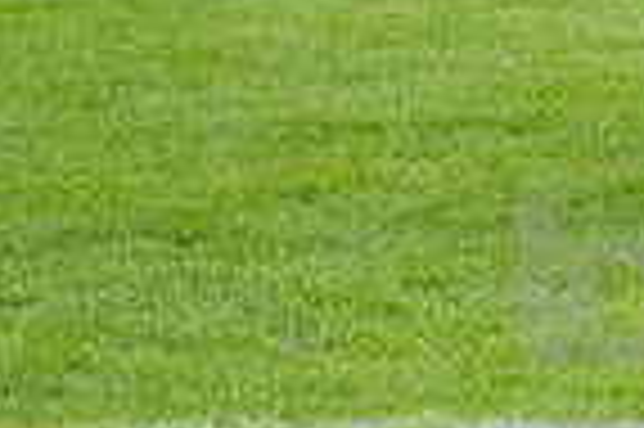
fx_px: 17439
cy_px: -268
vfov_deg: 1.4
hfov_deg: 2.1
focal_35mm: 976
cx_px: 1297
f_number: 5.6
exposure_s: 1/2000
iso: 3200
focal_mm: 240
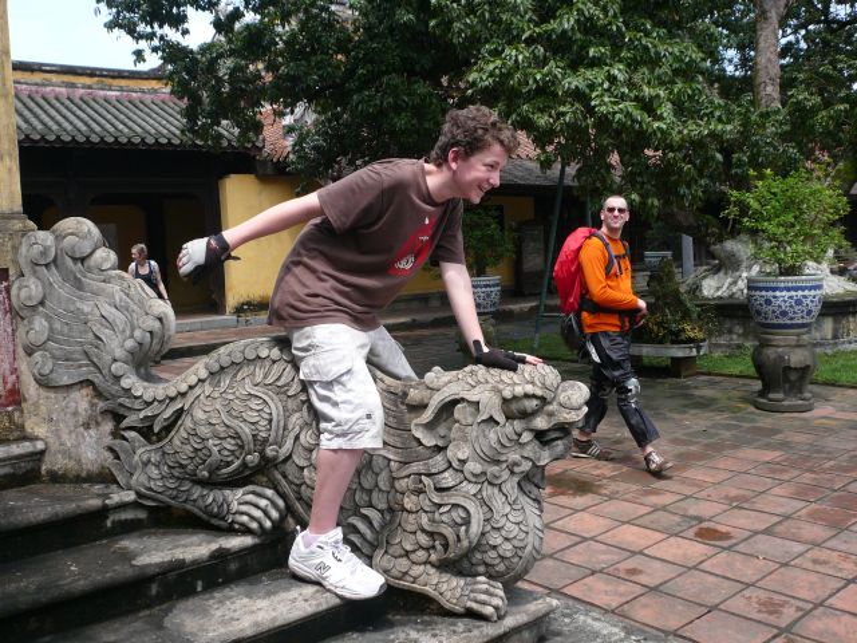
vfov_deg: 41.8
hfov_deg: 54.0
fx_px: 842
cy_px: 322
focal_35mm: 34
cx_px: 428
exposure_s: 1/640
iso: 100
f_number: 3
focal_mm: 5.4
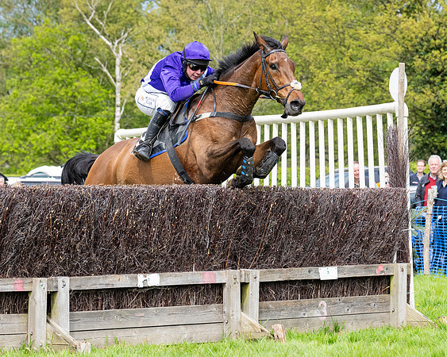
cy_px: 186
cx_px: 248
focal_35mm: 161
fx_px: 2128
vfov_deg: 9.6
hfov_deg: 12.0
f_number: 4
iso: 640
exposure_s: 1/3200
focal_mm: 83
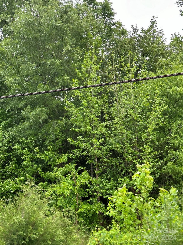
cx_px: 92
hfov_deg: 30.3
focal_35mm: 48
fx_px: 338
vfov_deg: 39.7
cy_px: 122
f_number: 1.78
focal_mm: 6.86
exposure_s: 1/284
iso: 64
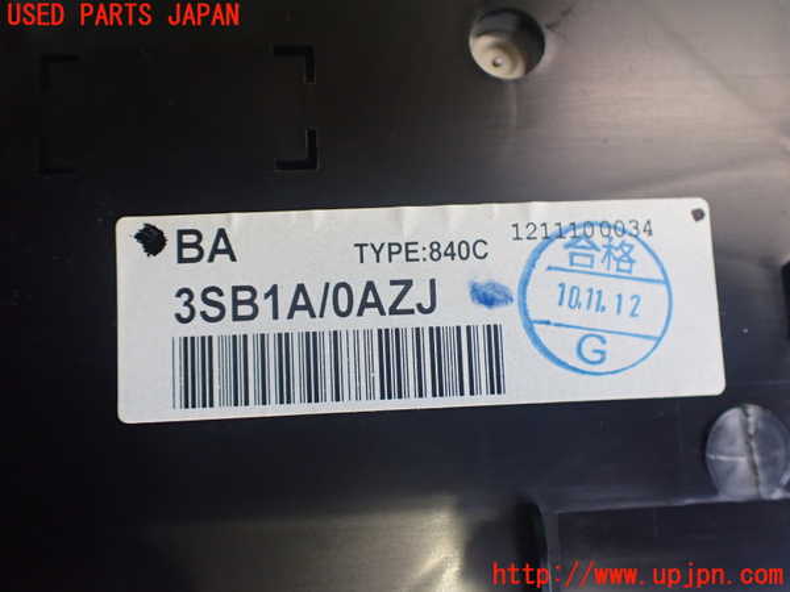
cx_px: 395
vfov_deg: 46.8
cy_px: 296
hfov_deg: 60.0
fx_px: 685
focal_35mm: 30
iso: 640
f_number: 2.3
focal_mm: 5.4
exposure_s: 1/125
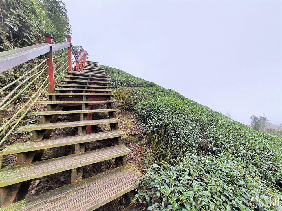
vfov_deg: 89.9
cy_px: 106
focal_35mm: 13
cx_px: 141
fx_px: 106
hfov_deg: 106.2
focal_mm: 1.74
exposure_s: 1/404
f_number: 2.2
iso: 50
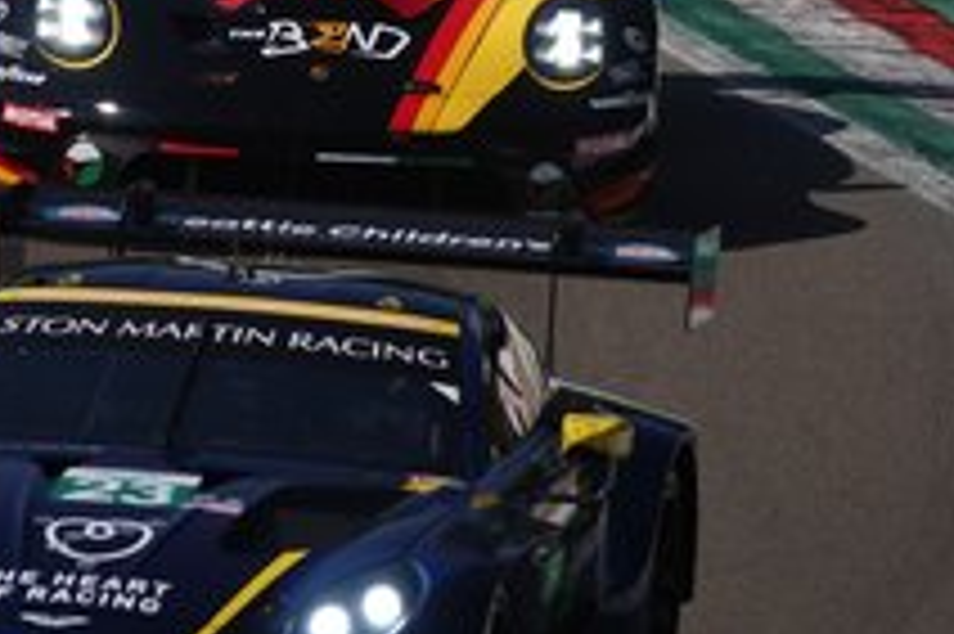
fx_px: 33760
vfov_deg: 1.1
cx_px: 387
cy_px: 31
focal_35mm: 1275
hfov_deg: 1.6
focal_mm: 220
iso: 100
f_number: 4.5
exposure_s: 1/1600
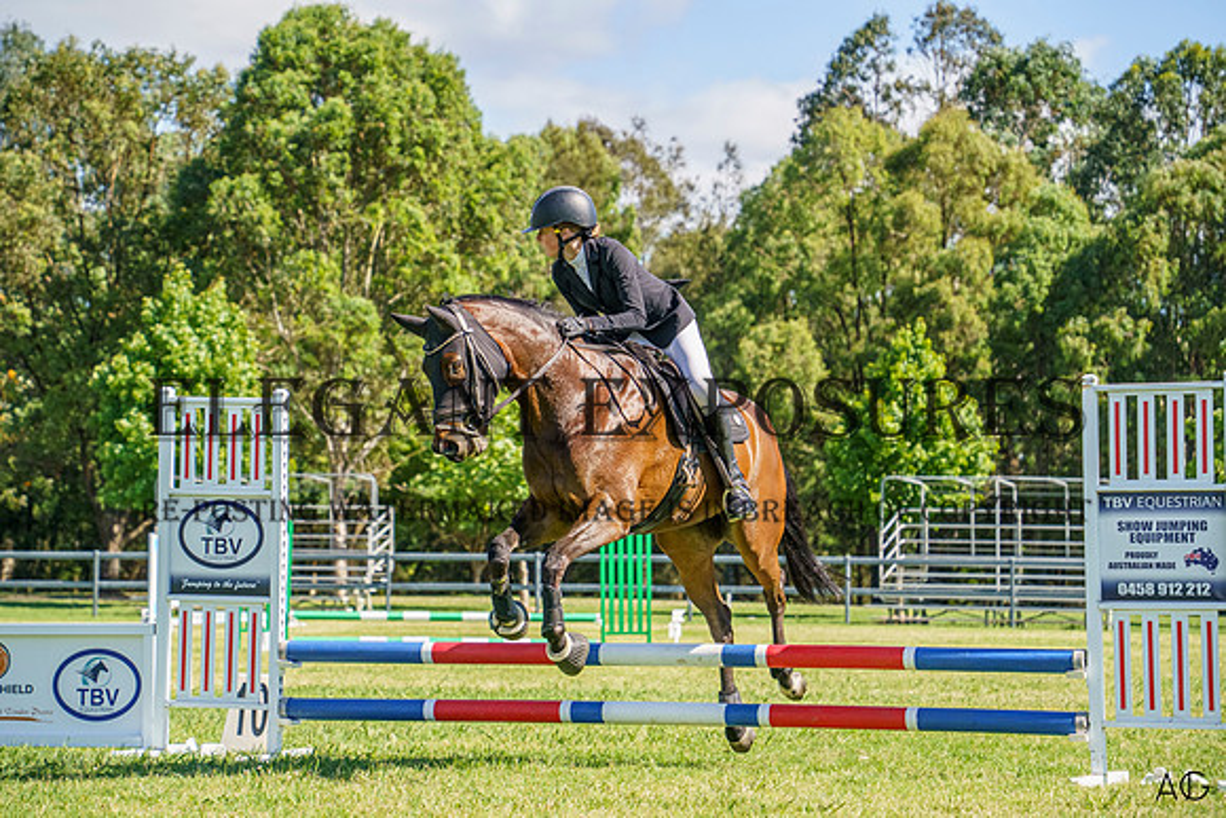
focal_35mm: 119
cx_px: 621
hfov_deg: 17.2
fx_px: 4061
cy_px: 424
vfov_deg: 11.5
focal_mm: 113
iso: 800
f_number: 5.6
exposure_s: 1/1600
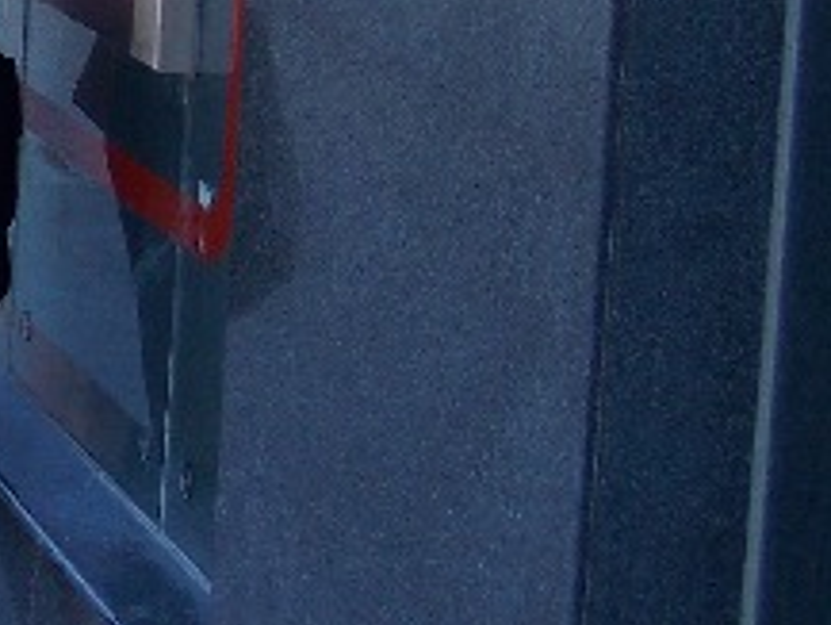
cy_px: -157
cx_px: -295
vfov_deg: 10.4
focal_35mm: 140
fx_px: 3363
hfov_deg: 13.5
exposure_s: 1/700
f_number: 2.8
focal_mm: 8
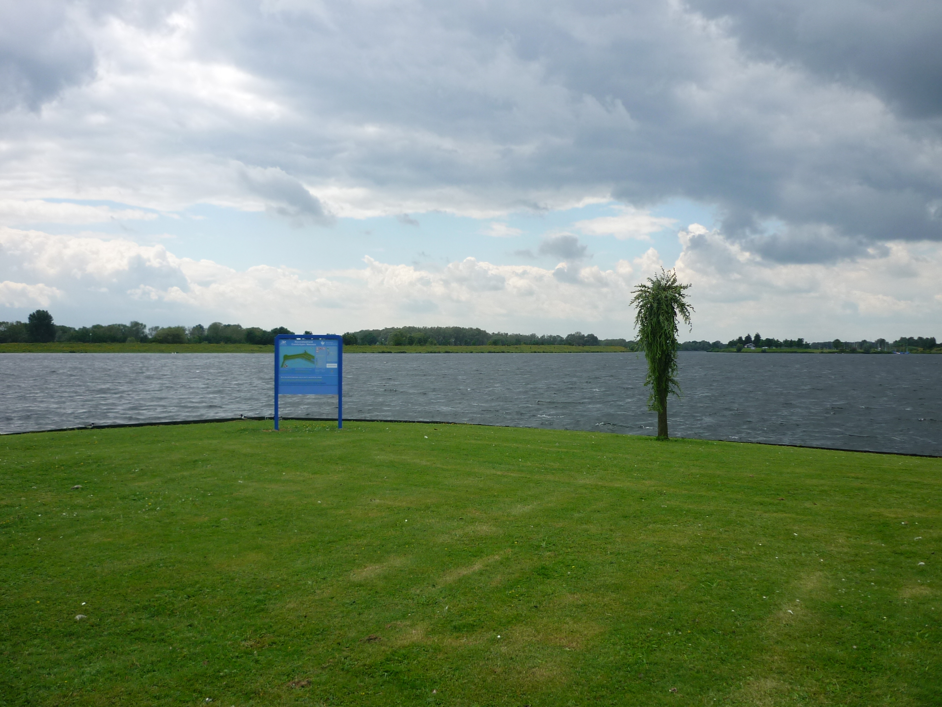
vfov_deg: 42.9
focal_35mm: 33
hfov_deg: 55.4
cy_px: 354
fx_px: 898
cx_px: 471
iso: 80
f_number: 8
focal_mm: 5.5
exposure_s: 1/160
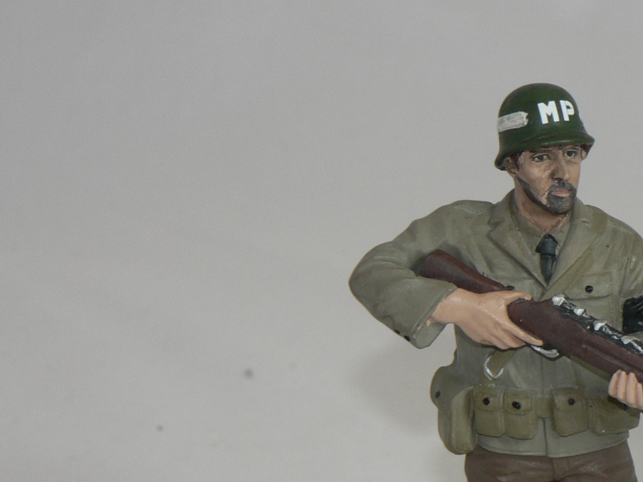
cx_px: 626
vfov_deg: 7.6
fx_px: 3623
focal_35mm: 195
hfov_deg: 10.1
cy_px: 375
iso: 80
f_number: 3.2
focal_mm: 15.5
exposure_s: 1/60
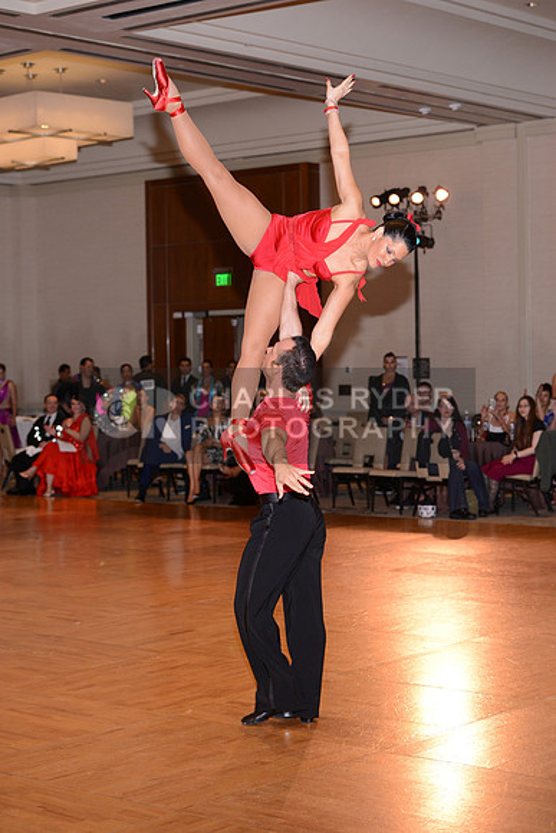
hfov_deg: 19.5
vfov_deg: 28.8
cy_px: 416
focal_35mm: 70
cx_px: 278
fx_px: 1621
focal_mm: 70
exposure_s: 1/250
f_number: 4.5
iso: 1000
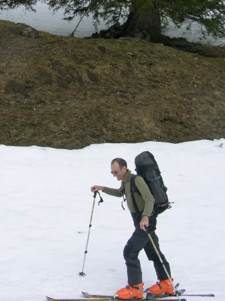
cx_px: 33
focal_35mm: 60
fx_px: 520
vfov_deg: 31.4
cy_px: 60
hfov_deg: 23.9
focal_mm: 8.9
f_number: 7.1
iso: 50
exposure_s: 1/225
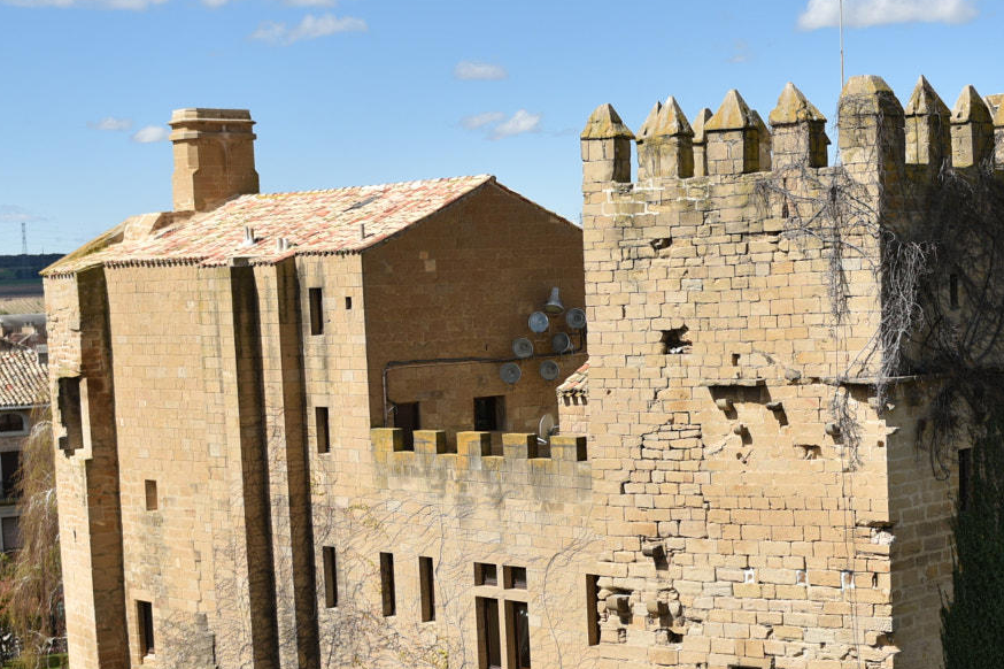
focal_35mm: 75
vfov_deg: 18.1
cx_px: 766
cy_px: 482
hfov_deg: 26.6
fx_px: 2091
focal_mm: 32
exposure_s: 1/2500
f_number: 3.2
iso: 100
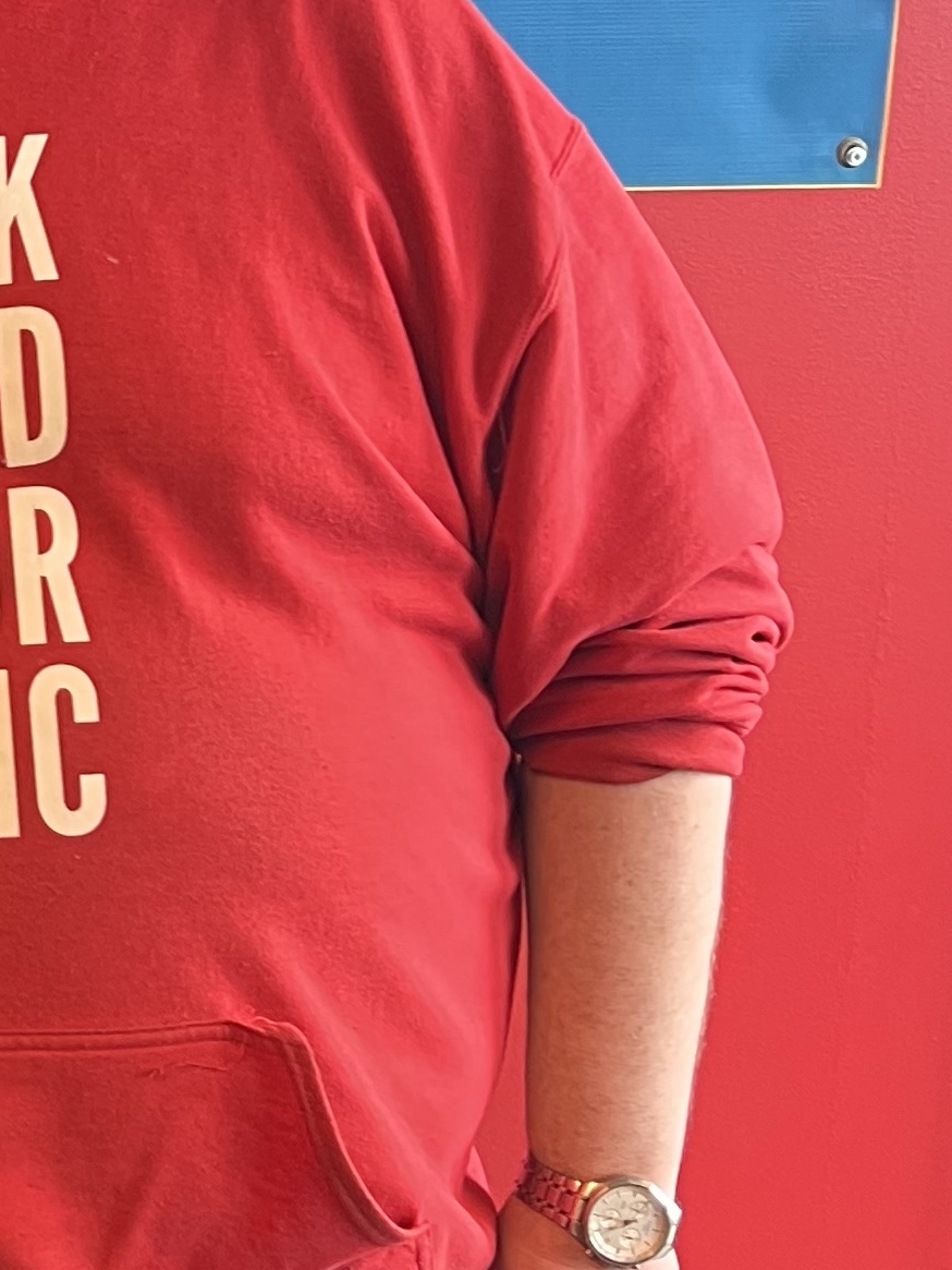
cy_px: 468
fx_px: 3300
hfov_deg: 15.3
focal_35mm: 90
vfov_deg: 21.7
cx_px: -417
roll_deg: -0.7
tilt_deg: -11.2
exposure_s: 1/60
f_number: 1.5
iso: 80
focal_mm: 5.7
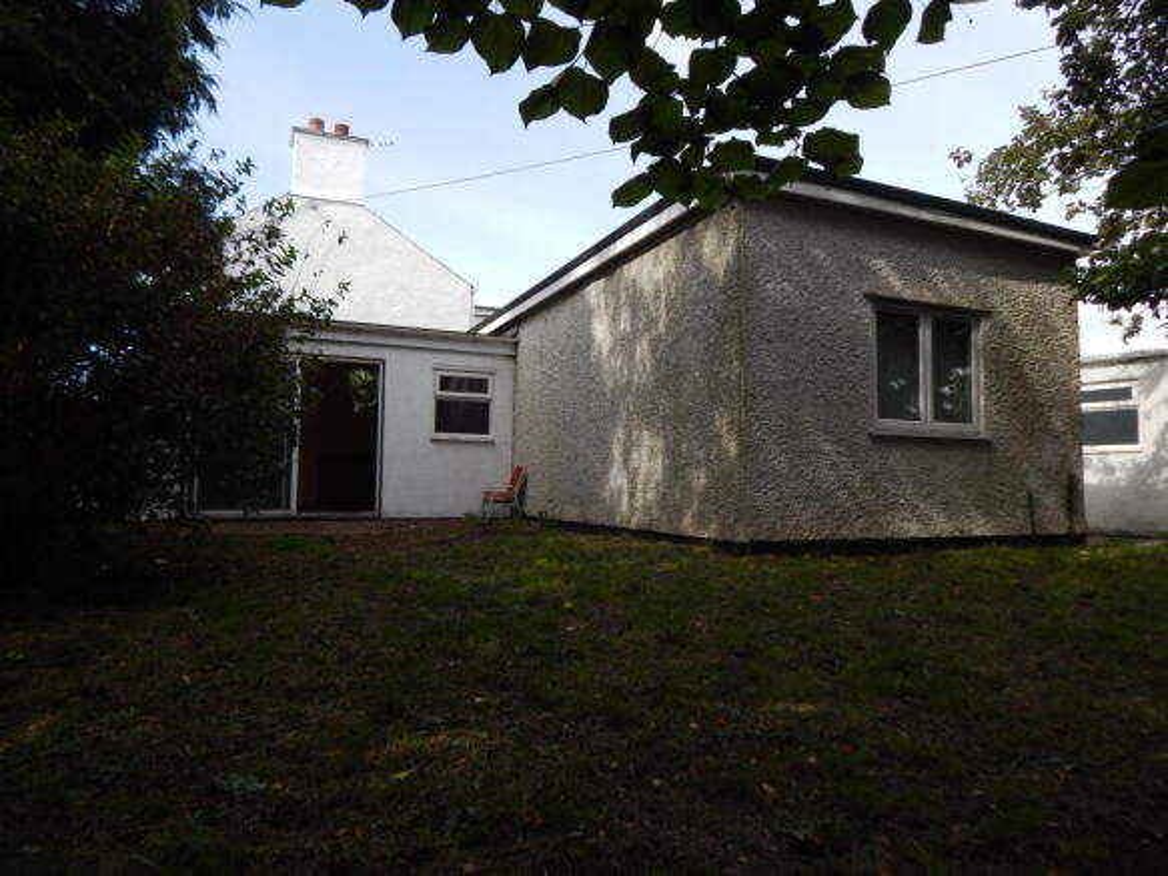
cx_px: 584
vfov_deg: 58.9
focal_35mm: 23
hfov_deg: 73.9
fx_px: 776
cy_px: 438
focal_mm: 4
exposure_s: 1/1000
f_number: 3
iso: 125
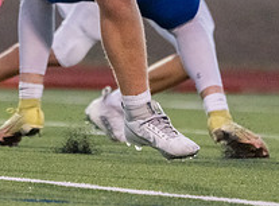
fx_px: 9229
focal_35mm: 1151
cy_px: -79
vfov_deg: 1.3
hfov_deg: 1.7
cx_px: 80
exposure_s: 1/1250
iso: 10000
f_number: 5.6
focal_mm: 370
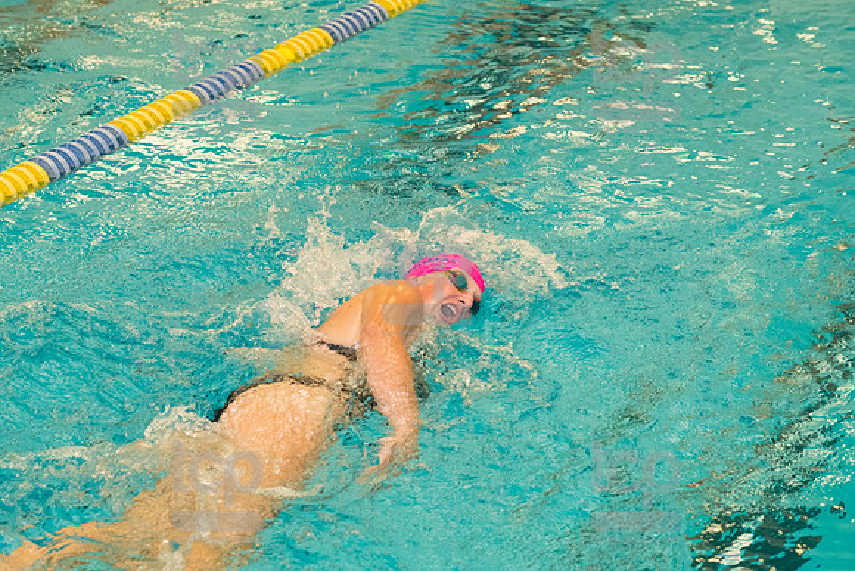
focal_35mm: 92
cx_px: 428
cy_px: 286
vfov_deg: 14.9
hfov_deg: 22.1
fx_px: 2185
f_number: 5.6
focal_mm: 92
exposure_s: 1/250
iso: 3200
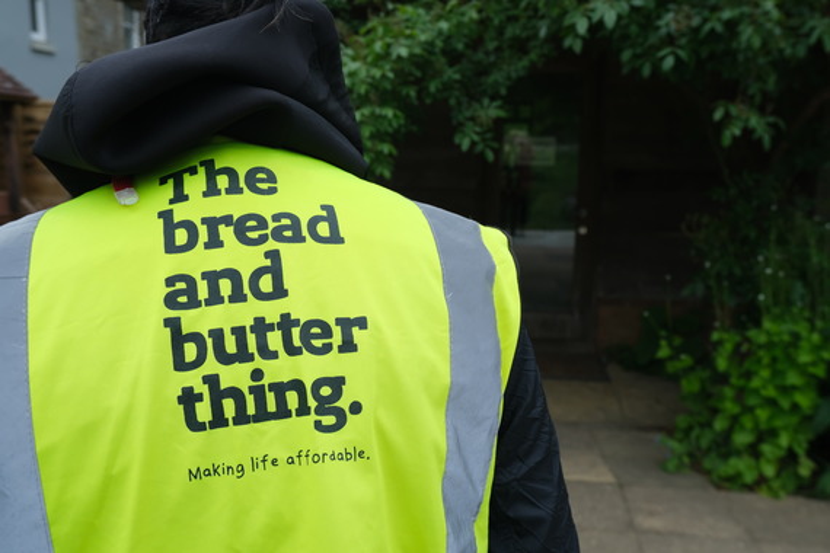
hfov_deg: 58.7
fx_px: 738
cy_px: 276
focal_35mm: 32
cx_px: 415
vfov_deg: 41.1
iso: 320
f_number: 5.6
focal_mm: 21.5
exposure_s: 1/240
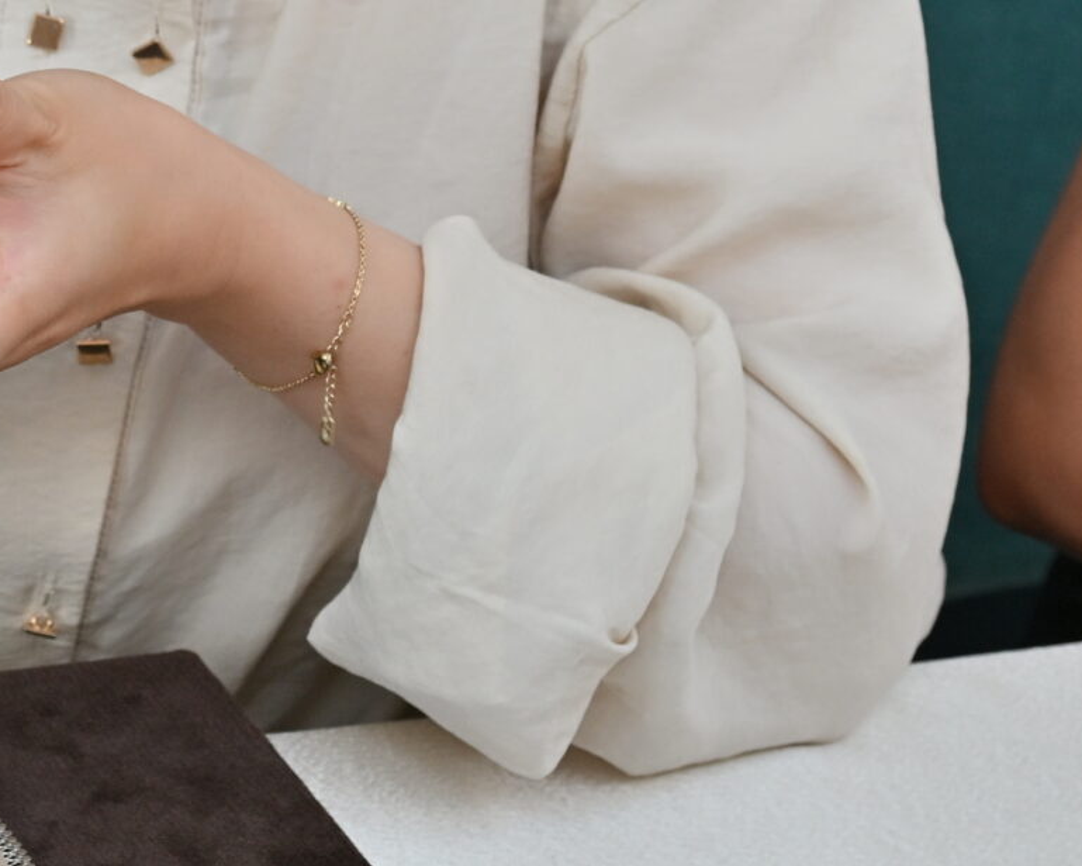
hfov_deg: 12.7
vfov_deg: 10.1
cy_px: -159
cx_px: -23
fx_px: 4803
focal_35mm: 150
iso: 400
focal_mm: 48
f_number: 6.3
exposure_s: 1/50
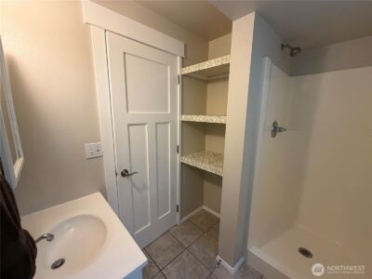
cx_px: 186
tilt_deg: -10.3
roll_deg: -0.3
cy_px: 140
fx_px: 150
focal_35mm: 14
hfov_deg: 102.1
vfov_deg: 85.7
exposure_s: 1/60
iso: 250
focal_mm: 2.22
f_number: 2.2
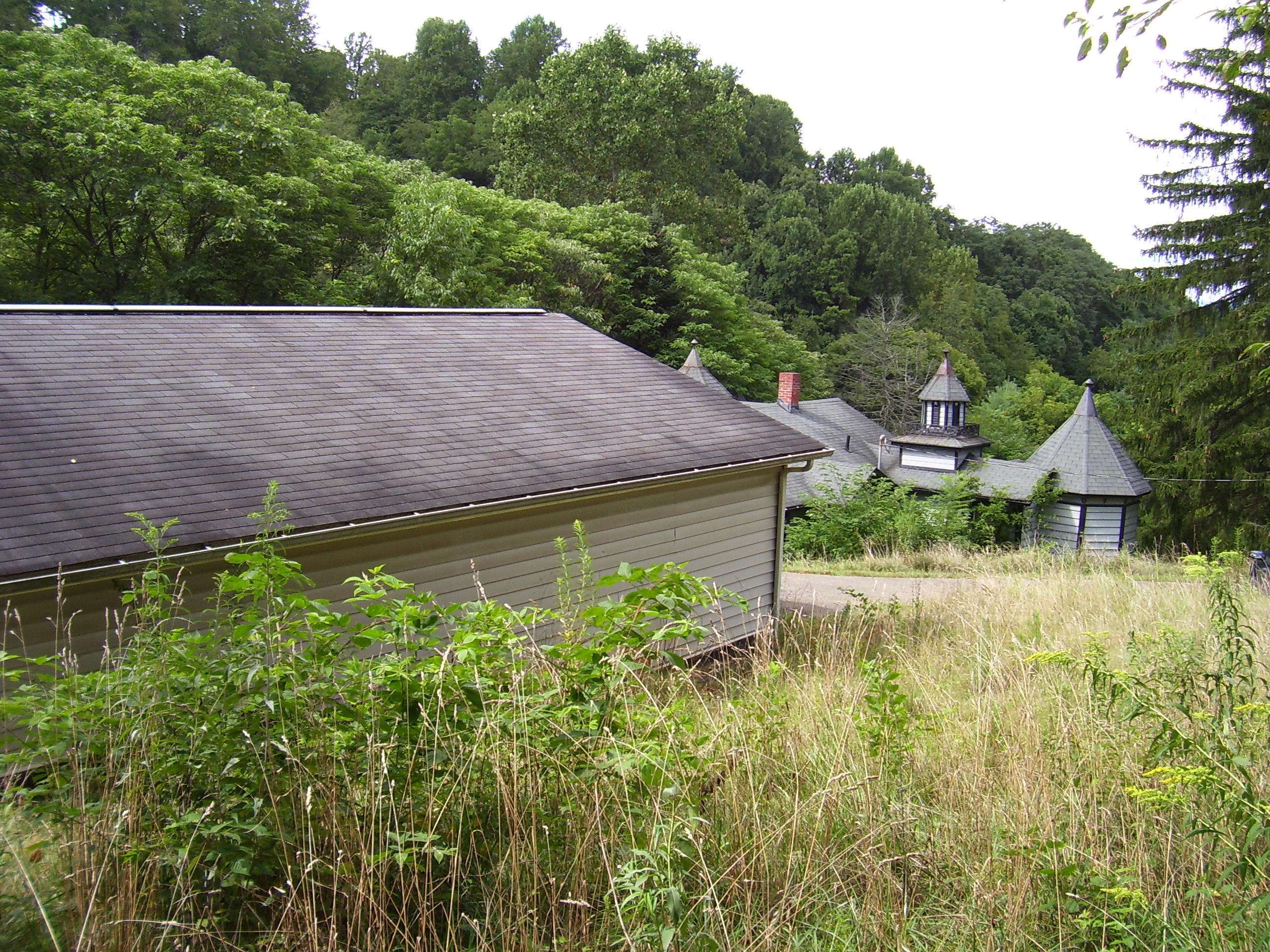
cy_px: 476
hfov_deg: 54.0
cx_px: 635
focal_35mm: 34
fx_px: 1247
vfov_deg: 41.8
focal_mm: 5.6
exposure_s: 1/350
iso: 80
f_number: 2.7
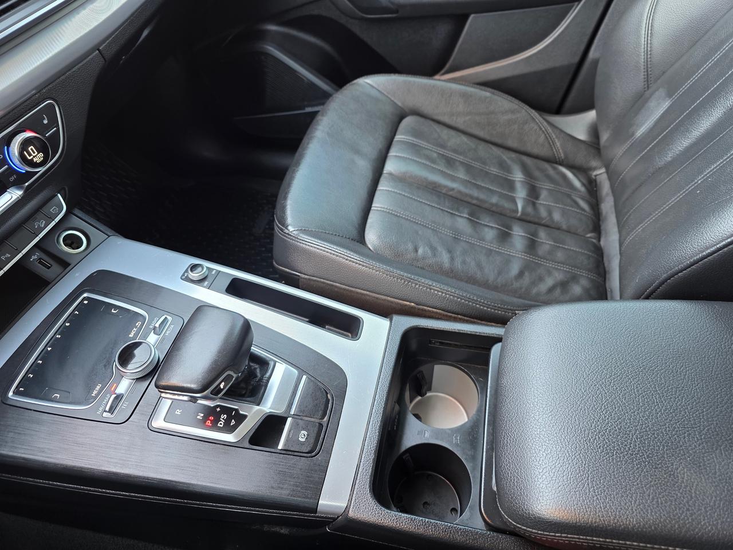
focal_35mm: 23
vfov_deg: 58.9
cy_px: 275
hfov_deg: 73.9
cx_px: 366
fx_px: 487
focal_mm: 6.3
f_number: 1.7
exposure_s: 1/50
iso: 125
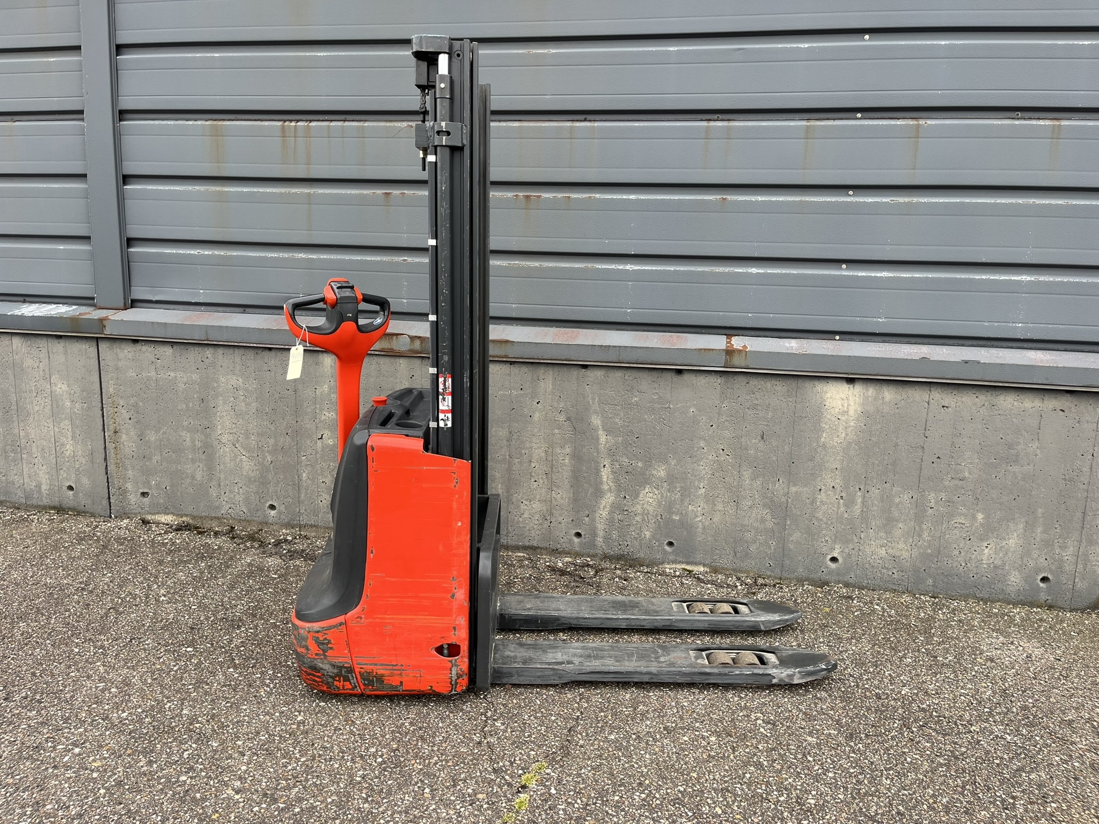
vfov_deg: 53.1
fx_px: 825
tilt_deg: -10.2
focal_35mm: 26
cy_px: 412
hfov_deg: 67.3
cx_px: 550
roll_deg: -1.5
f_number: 1.6
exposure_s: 1/200
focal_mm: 5.1
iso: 40
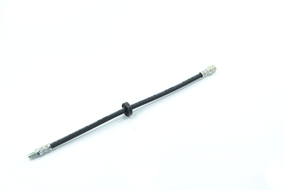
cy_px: 95
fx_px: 402
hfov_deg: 38.9
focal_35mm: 51
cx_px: 142
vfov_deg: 26.5
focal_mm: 34
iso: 100
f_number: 7.1
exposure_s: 1/25
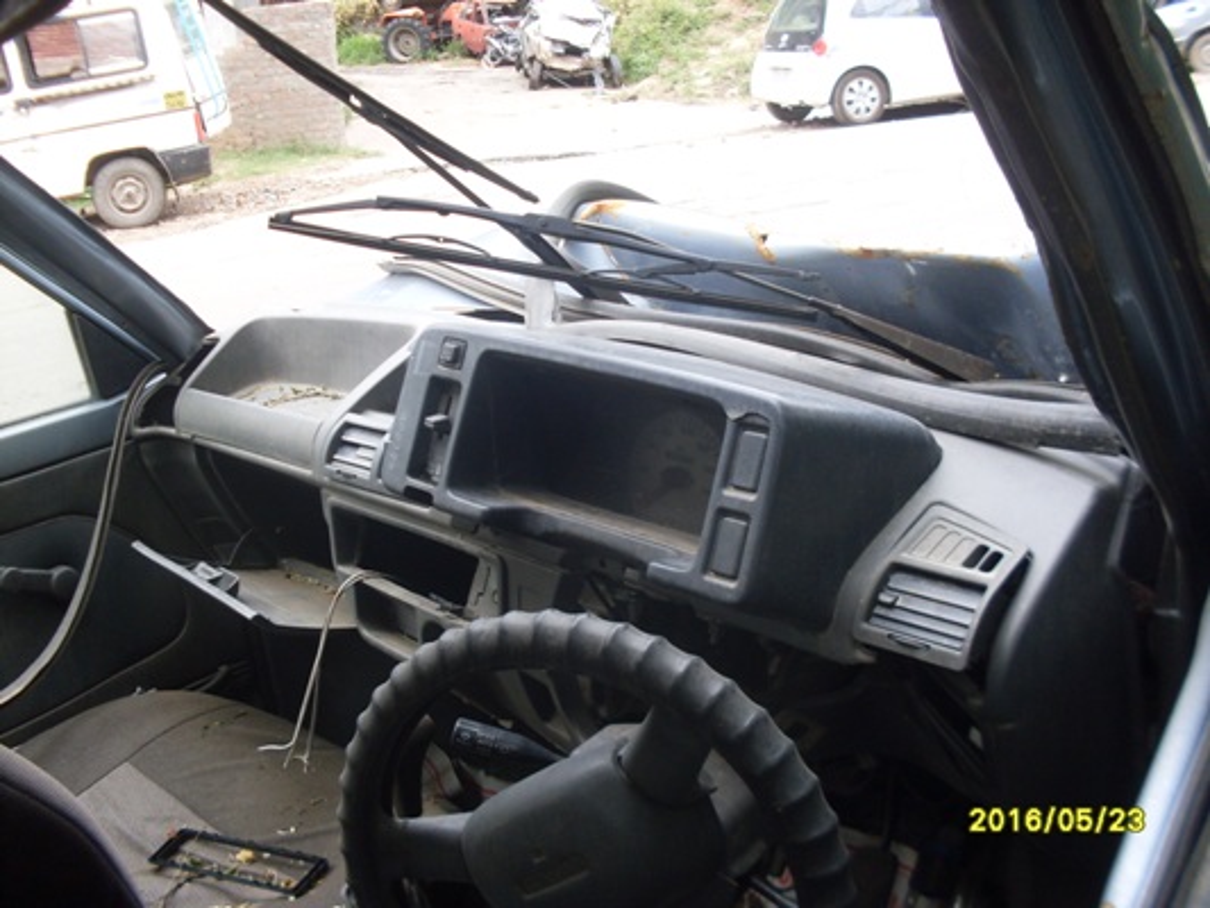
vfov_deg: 37.7
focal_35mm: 38
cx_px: 605
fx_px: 1329
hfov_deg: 49.0
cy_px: 454
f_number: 2.8
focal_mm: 6.3
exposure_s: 1/125
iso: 80
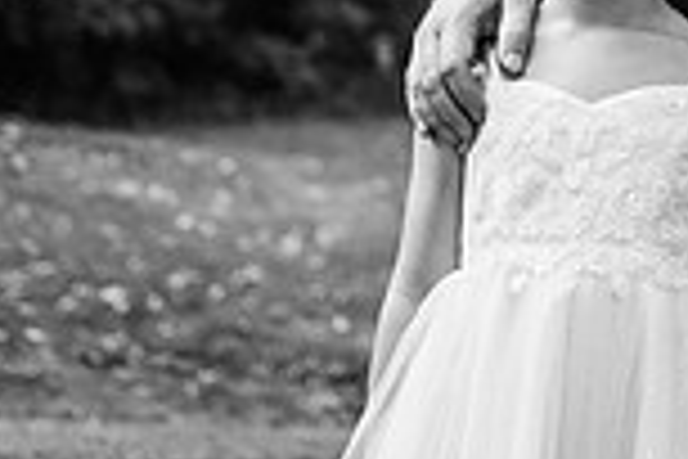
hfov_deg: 8.6
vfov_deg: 5.7
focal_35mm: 236
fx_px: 4510
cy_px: -497
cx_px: 972
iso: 200
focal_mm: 55
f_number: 2.8
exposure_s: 1/400
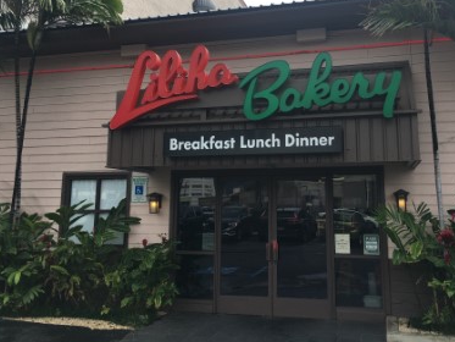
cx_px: 267
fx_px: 460
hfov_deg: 52.3
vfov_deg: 40.6
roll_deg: -0.9
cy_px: 139
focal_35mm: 35
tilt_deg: +6.9
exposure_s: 1/986
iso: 25
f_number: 2.2
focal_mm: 4.15
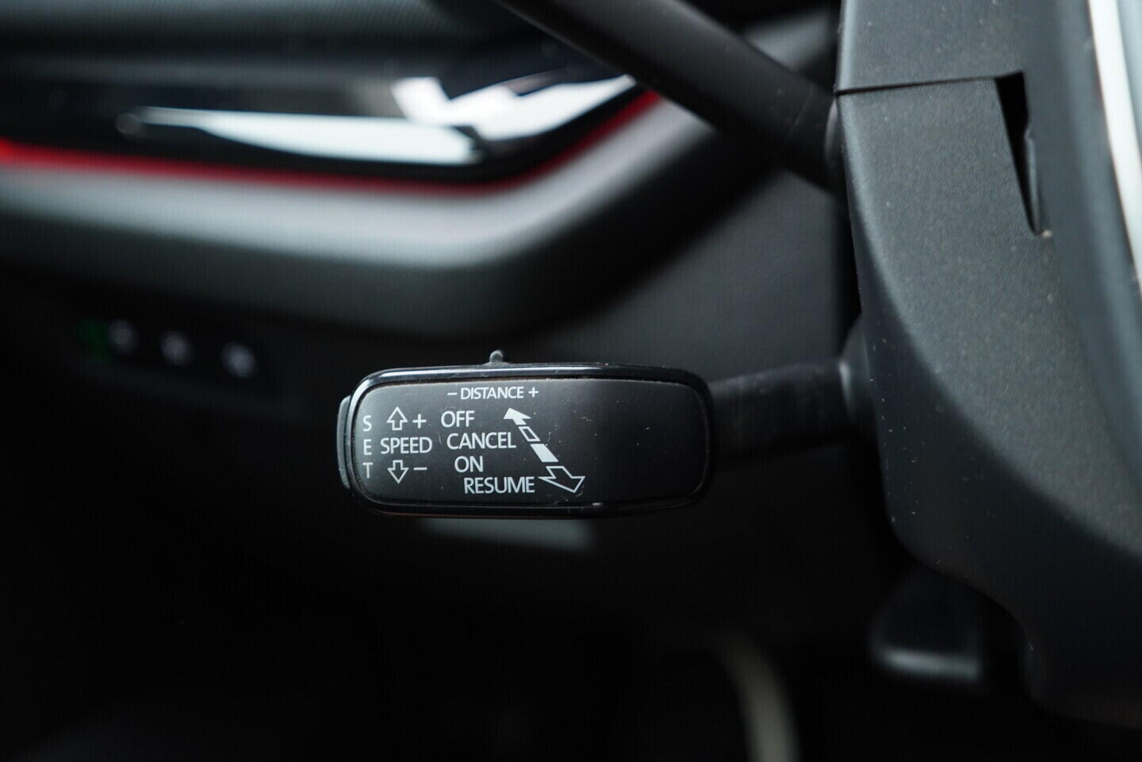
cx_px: 571
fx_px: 1142
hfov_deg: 53.1
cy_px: 381
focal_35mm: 36
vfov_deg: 36.9
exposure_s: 1/40
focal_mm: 24
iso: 640
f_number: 2.8
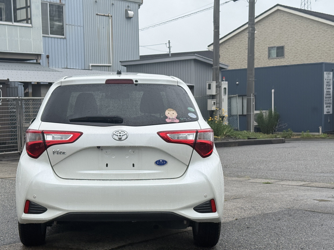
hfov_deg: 30.1
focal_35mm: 64
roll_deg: +1.5
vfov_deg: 22.9
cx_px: 122
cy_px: 157
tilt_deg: -4.1
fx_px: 618
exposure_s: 1/4878
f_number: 1.78
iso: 100
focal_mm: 6.76
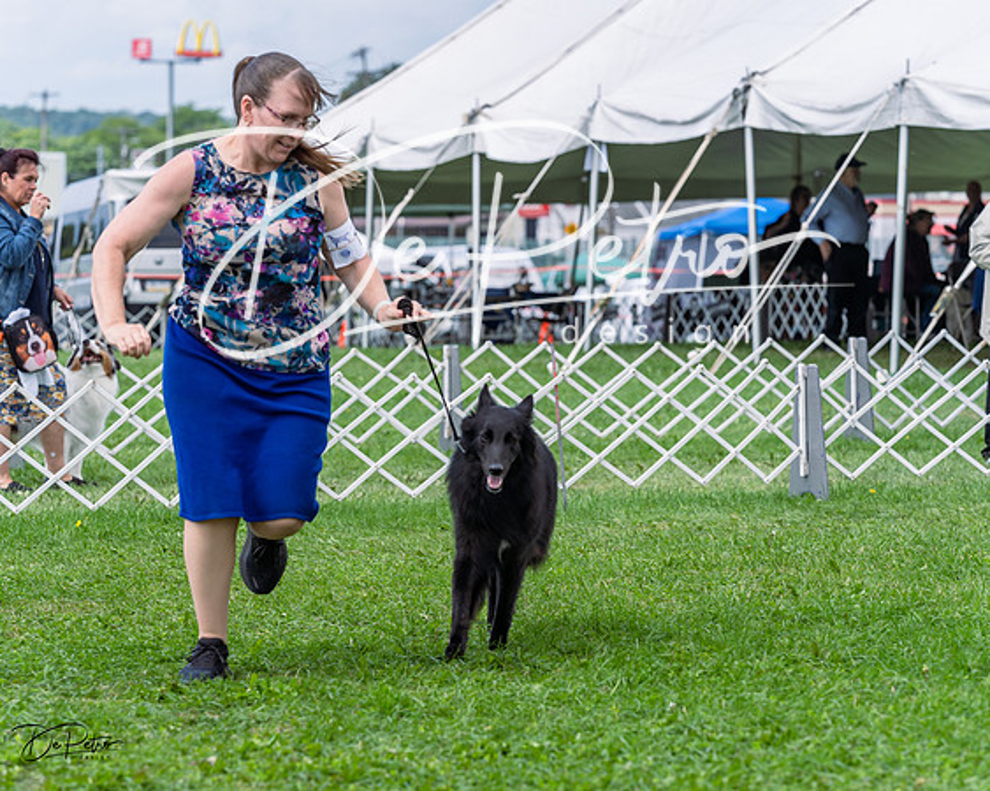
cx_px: 495
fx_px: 4255
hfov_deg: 13.3
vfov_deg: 10.6
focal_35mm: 145
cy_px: 396
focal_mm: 129
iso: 250
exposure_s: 1/800
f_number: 5
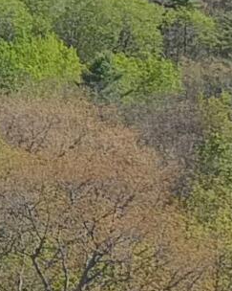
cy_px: 119
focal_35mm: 241
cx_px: -757
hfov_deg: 5.5
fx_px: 2070
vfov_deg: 8.0
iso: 100
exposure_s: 1/800
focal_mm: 4.49
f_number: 2.6
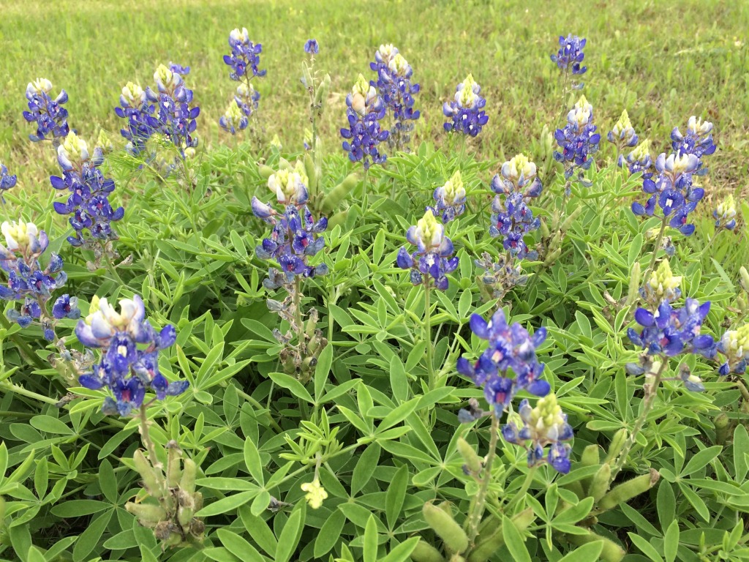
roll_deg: -1.1
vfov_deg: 48.2
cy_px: 281
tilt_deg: -28.9
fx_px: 627
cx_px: 374
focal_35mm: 29
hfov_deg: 61.7
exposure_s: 1/554
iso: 32
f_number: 2.2
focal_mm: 4.15
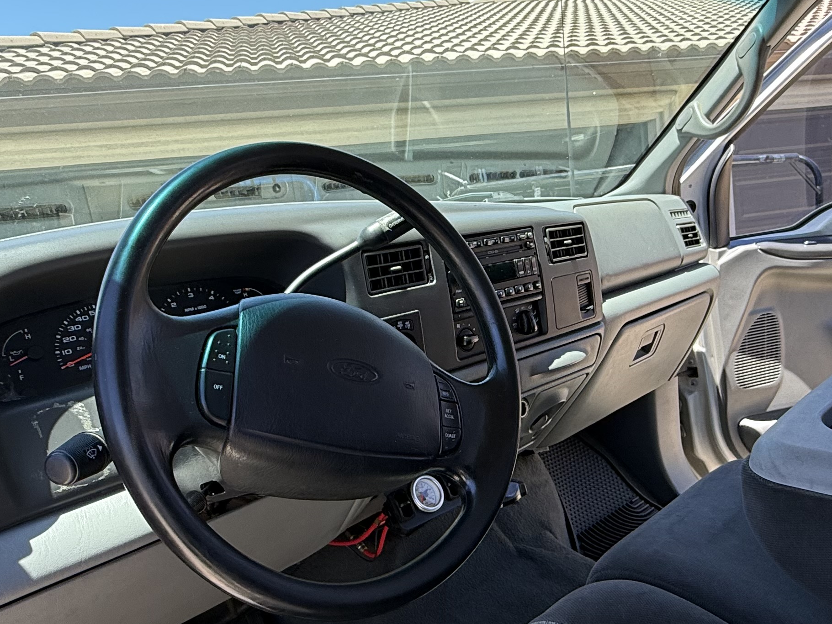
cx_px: 483
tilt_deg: -5.3
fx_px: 745
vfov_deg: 45.4
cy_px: 290
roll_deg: +6.2
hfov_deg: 58.0
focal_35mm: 31
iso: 50
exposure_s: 1/347
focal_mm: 2.22
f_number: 2.2
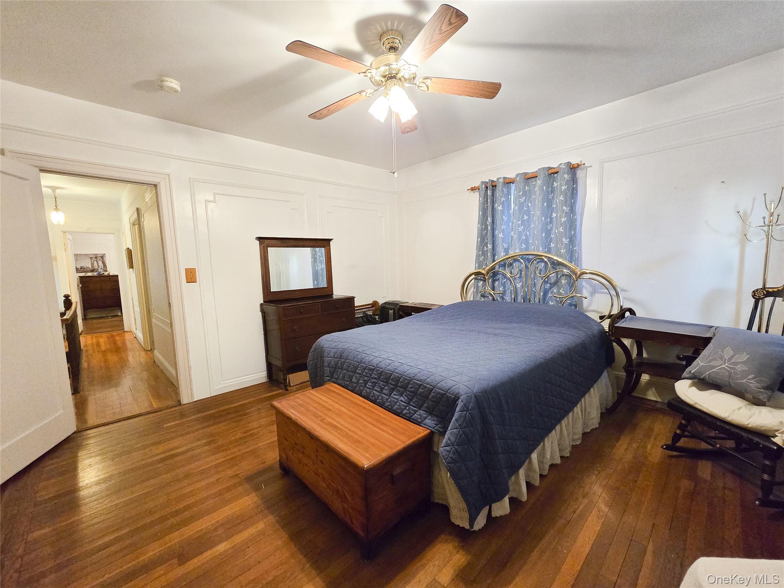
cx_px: 392
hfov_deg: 106.2
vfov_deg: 89.9
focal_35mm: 13
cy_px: 294
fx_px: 294
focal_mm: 2.2
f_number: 2.2
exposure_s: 1/60
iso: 640
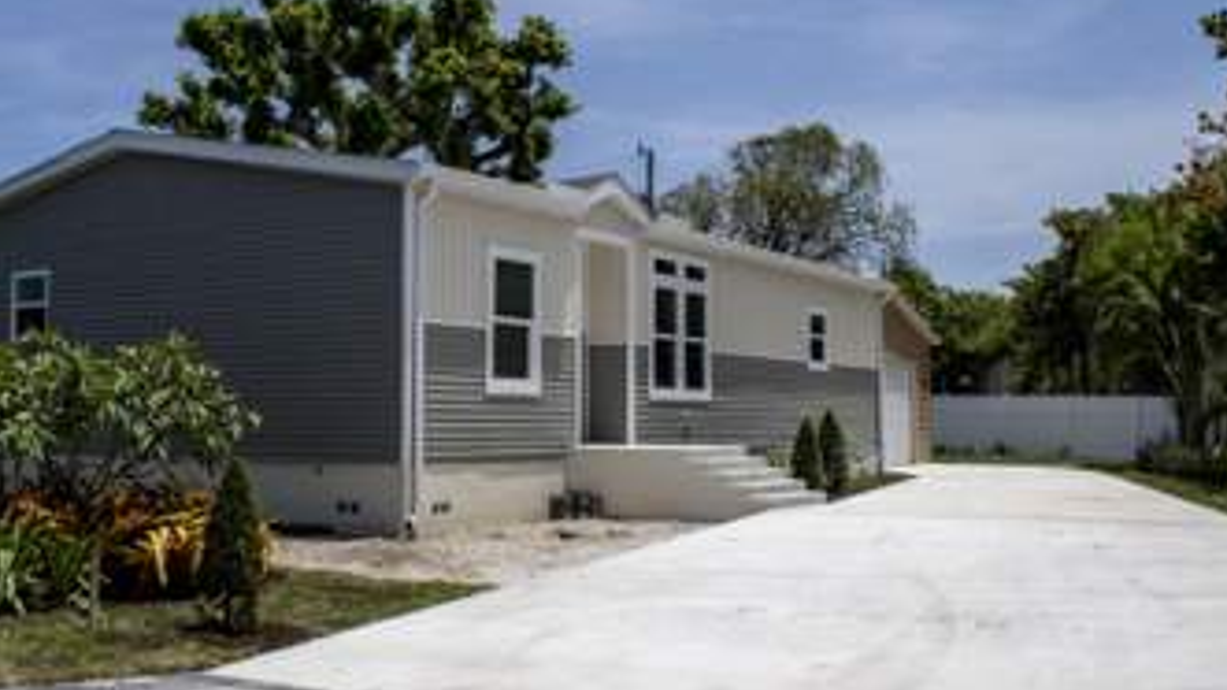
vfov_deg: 29.0
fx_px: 1334
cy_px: 312
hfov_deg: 49.3
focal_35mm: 41
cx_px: 530
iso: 200
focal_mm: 18
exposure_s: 1/3200
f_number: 7.1
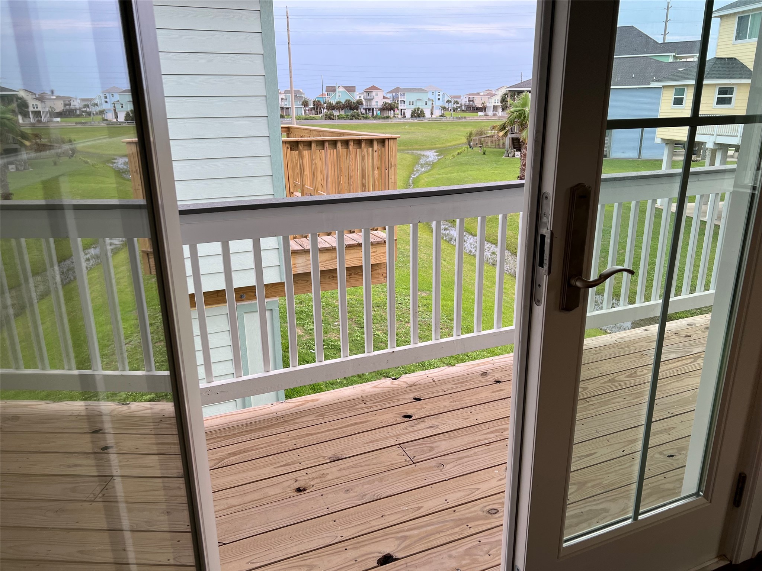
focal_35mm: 26
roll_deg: +0.5
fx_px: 572
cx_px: 381
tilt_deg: -17.0
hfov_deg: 67.3
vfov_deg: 53.1
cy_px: 286
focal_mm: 5.7
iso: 50
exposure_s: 1/488
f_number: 1.5
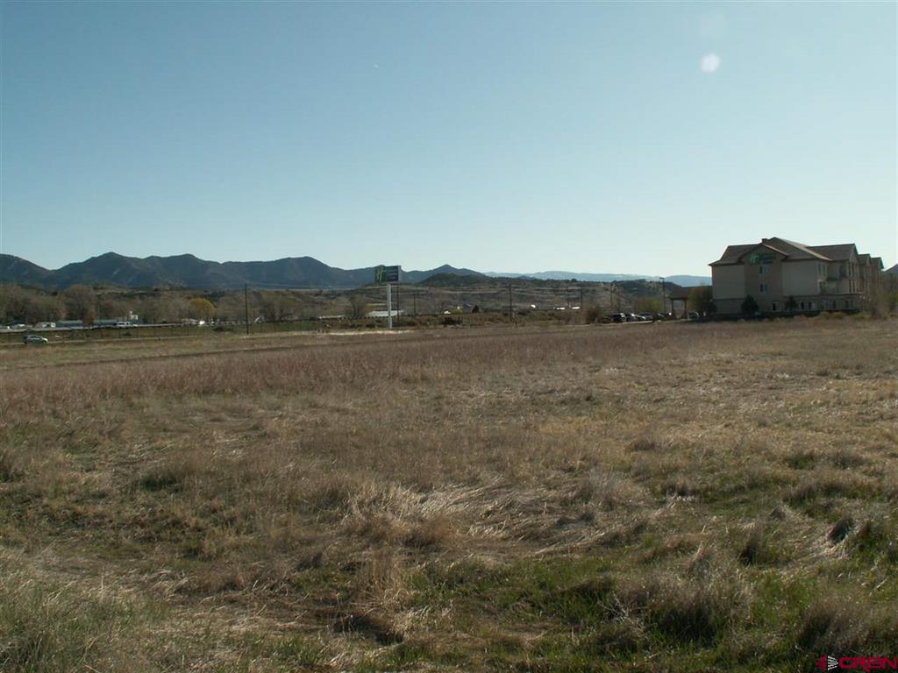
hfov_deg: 52.6
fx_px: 908
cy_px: 336
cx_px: 449
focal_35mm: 35
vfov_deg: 40.7
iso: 50
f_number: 8
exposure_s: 1/250
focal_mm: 5.86
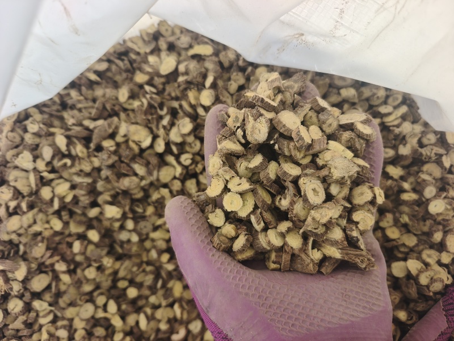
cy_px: 170
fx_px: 302
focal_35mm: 23
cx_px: 227
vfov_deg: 58.9
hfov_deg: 73.9
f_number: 1.6
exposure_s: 1/218
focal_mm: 6.06
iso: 50
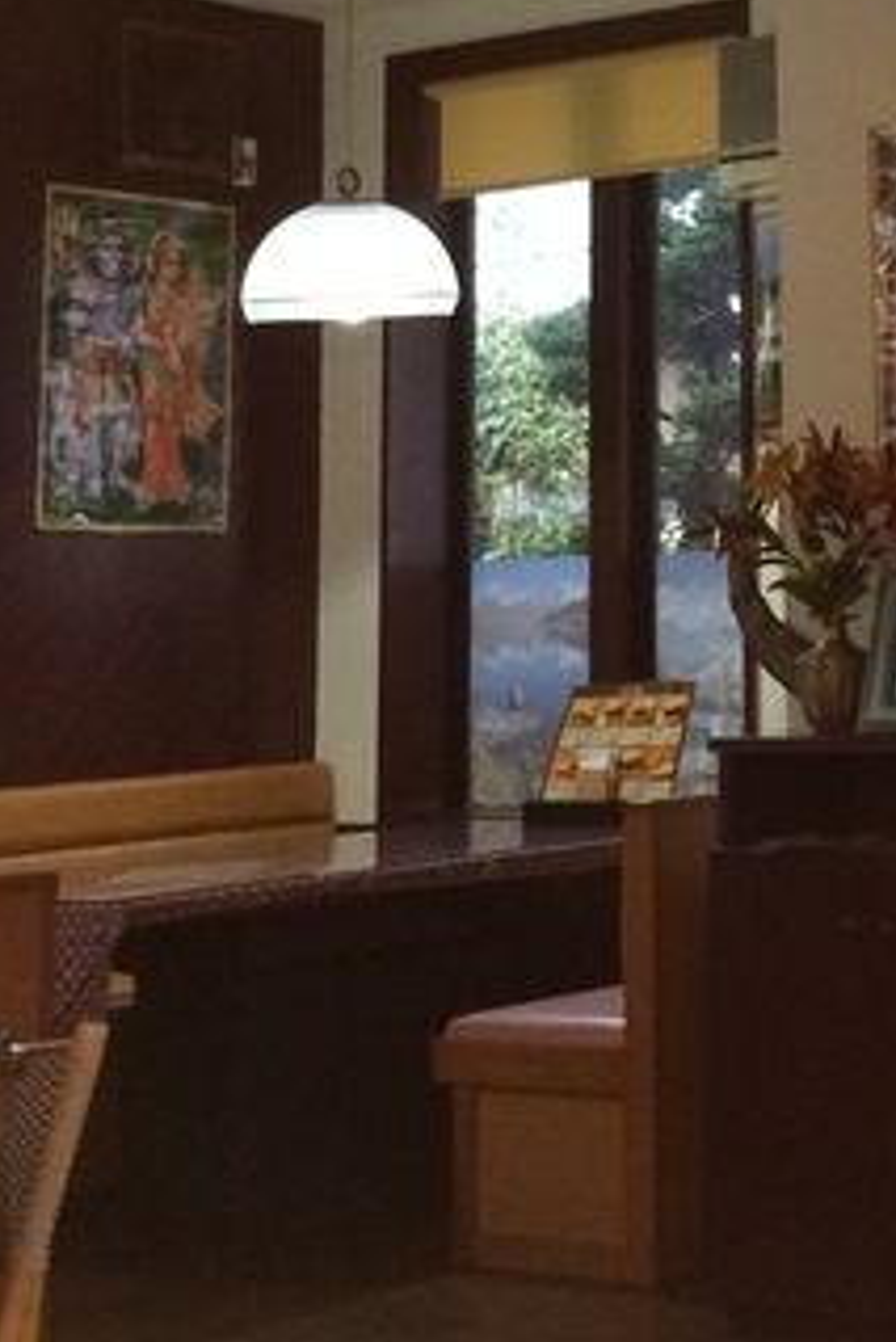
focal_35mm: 77
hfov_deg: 16.7
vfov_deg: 25.7
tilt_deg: +9.7
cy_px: 208
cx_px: 1163
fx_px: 2871
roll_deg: +3.0
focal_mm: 4.15
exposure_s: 1/30
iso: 320
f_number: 2.2
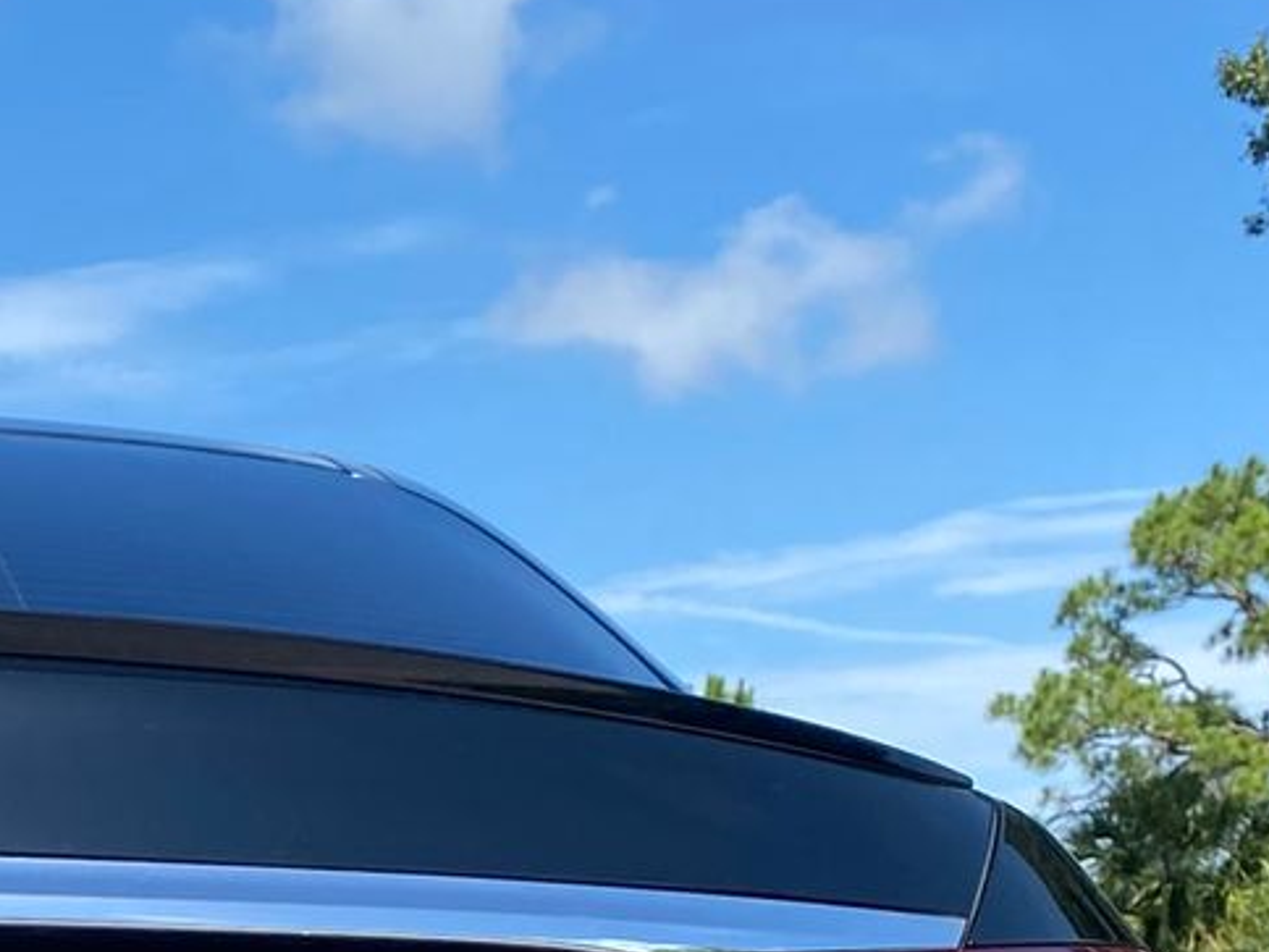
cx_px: -170
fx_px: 3153
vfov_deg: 15.5
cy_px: 1534
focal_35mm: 86
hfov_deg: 21.4
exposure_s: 1/1927
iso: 32
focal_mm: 4.25
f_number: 1.8
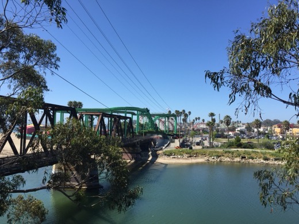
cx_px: 150
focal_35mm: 29
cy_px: 112
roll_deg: -3.0
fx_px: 250
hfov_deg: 61.7
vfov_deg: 48.2
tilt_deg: +2.1
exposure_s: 1/1647
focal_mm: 4.15
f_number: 2.2
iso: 32
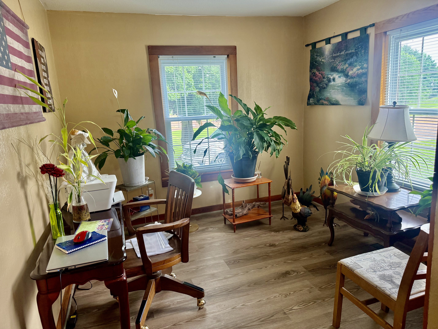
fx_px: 304
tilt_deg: -11.5
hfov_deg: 71.6
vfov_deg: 56.8
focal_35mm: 24
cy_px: 164
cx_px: 219
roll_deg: +3.5
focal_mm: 6.76
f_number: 1.78
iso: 200
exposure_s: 1/78
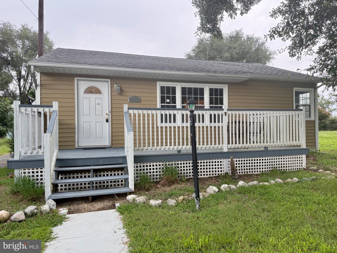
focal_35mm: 24
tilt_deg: +0.9
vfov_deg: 56.8
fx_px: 234
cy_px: 126
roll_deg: +0.4
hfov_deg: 71.6
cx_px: 168
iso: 100
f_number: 1.78
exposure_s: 1/243
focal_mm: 6.76
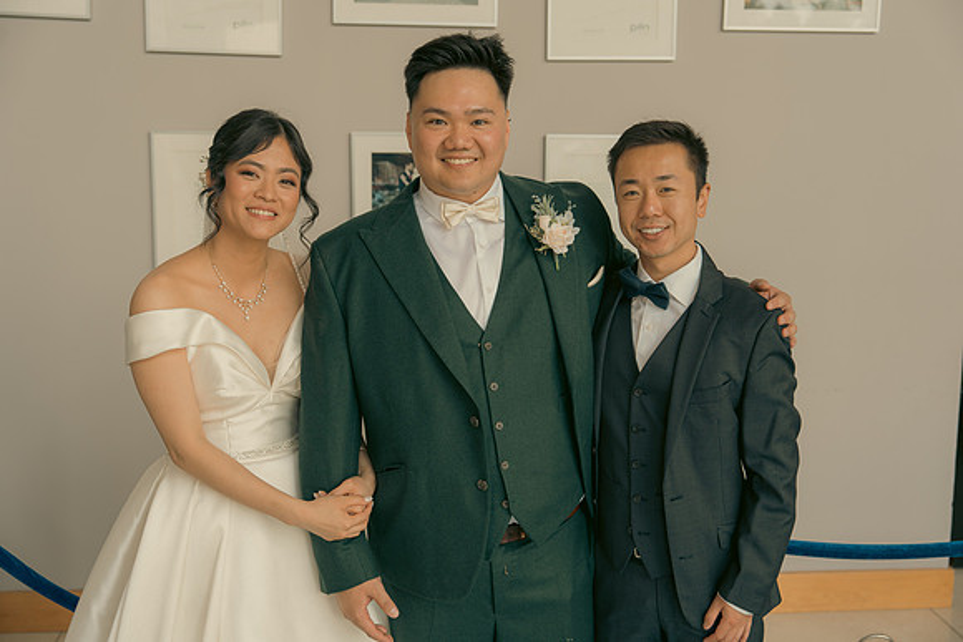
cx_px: 482
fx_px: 1124
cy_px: 321
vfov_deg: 31.9
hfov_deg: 46.4
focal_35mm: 42
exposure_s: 1/160
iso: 250
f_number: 3.5
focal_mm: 42
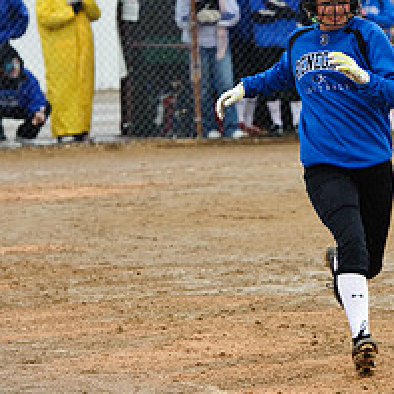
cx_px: 474
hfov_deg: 5.0
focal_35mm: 349
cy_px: 58
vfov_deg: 5.0
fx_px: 4494
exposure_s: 1/1000
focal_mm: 140
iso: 400
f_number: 5.6
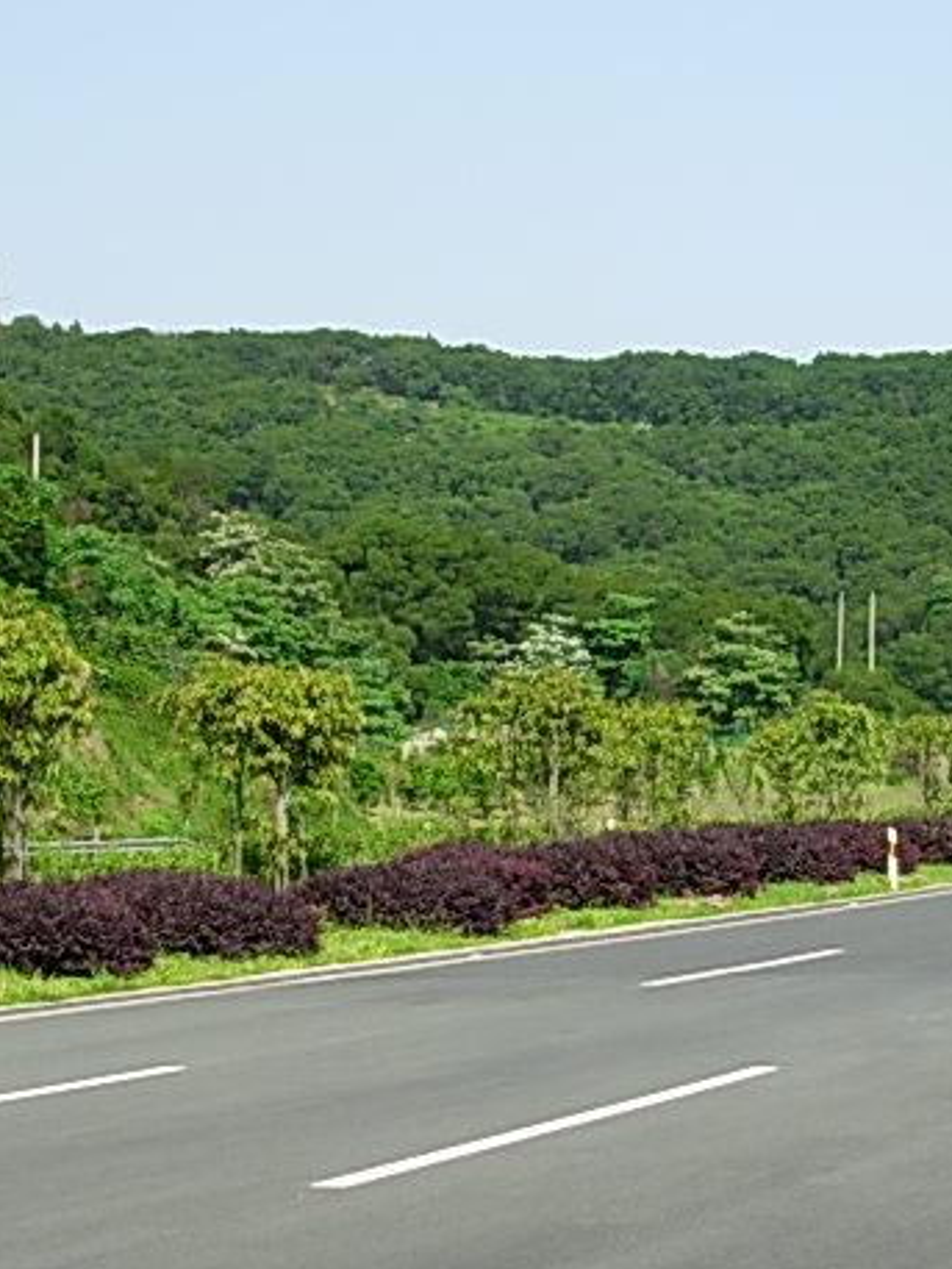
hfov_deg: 15.1
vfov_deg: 20.0
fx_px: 3592
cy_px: 653
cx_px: 483
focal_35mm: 98
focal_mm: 11.5
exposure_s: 1/592
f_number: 3.5
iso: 50
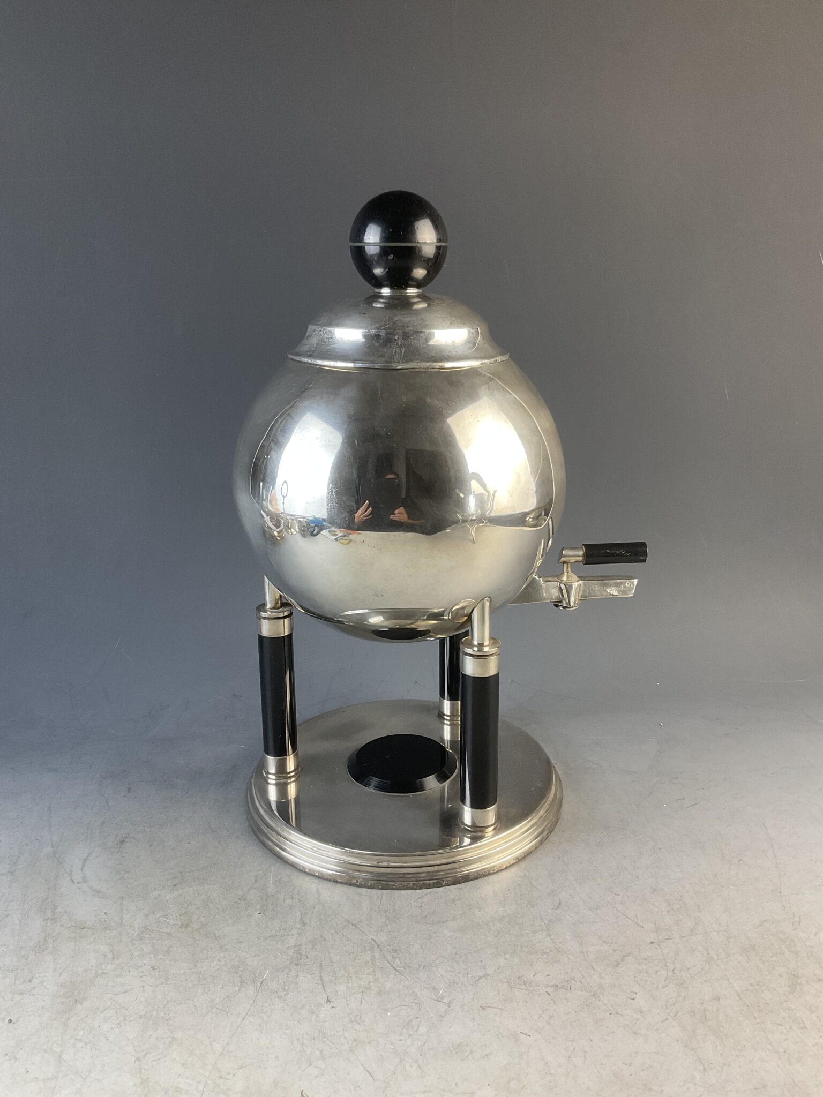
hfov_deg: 48.2
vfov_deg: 61.7
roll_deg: -0.3
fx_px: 919
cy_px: 548
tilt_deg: -17.2
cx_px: 412
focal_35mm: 29
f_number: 1.8
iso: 64
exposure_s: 1/100
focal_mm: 3
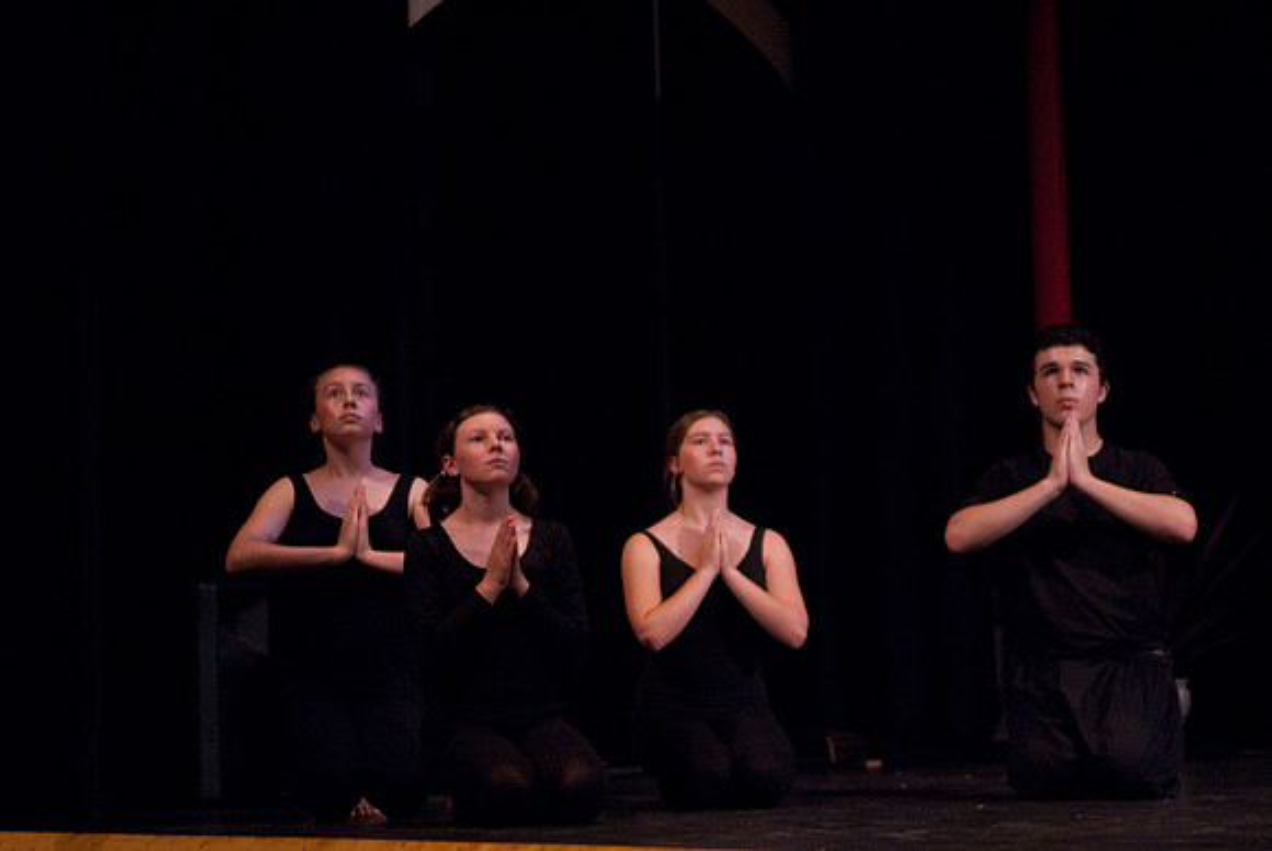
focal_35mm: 120
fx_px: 4244
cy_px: 426
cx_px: 636
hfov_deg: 17.0
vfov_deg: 11.4
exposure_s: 1/60
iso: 1250
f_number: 2.8
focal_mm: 80
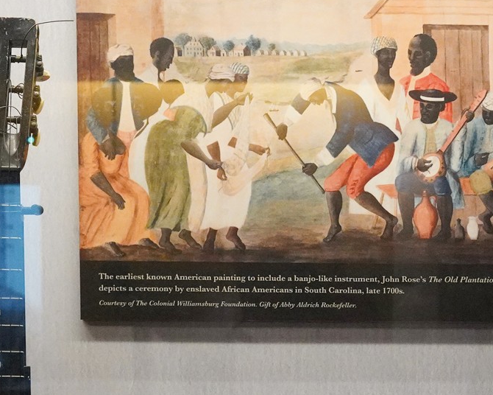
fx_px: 1226
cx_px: 282
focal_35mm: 84
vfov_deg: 17.4
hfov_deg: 22.7
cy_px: 483
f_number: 5
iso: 10000
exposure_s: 1/100
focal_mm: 30
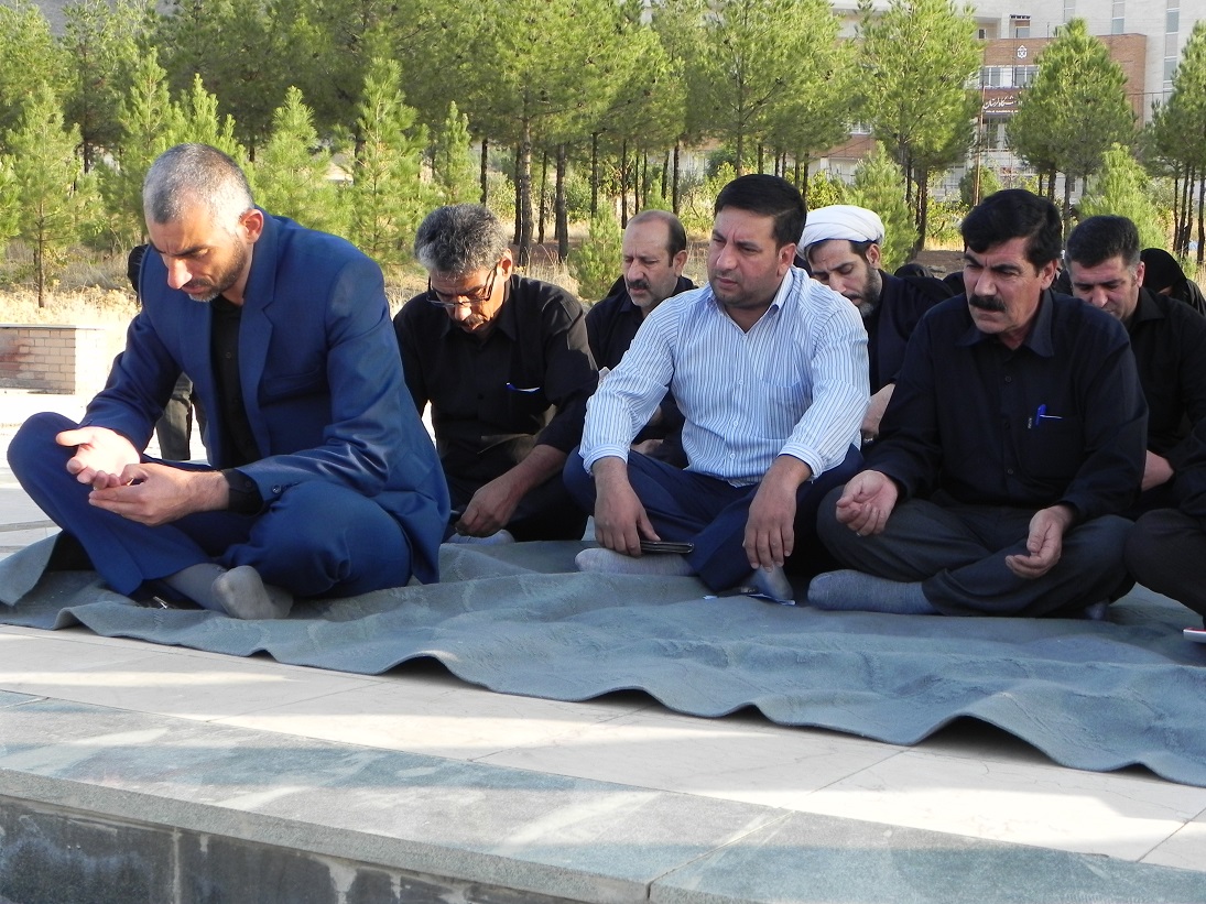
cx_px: 603
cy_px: 452
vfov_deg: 25.2
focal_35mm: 58
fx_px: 2020
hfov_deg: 33.2
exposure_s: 1/168
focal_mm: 10.3
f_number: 4.5
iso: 160
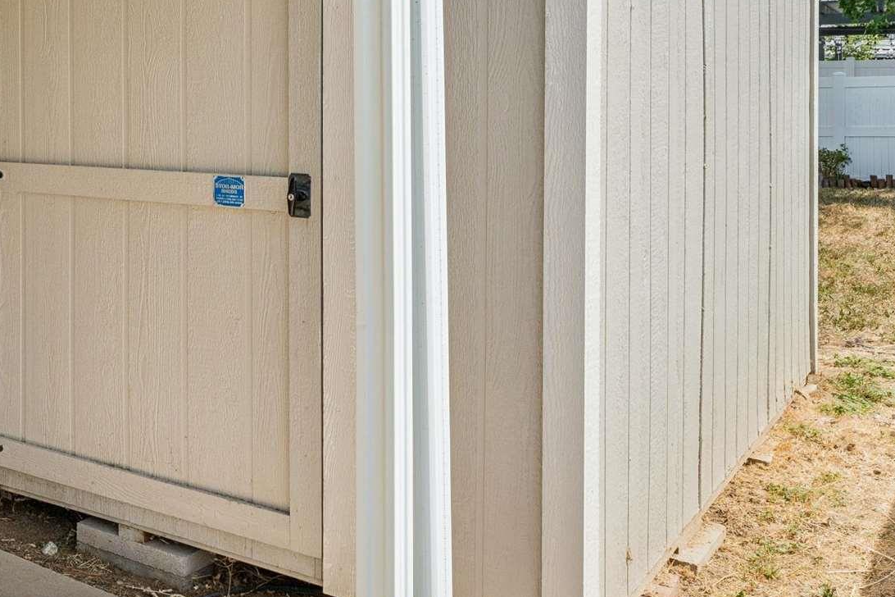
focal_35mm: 46
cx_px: 22
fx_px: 1147
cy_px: 97
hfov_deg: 38.4
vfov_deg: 28.4
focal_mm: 16.4
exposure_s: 1/200
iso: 400
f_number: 13
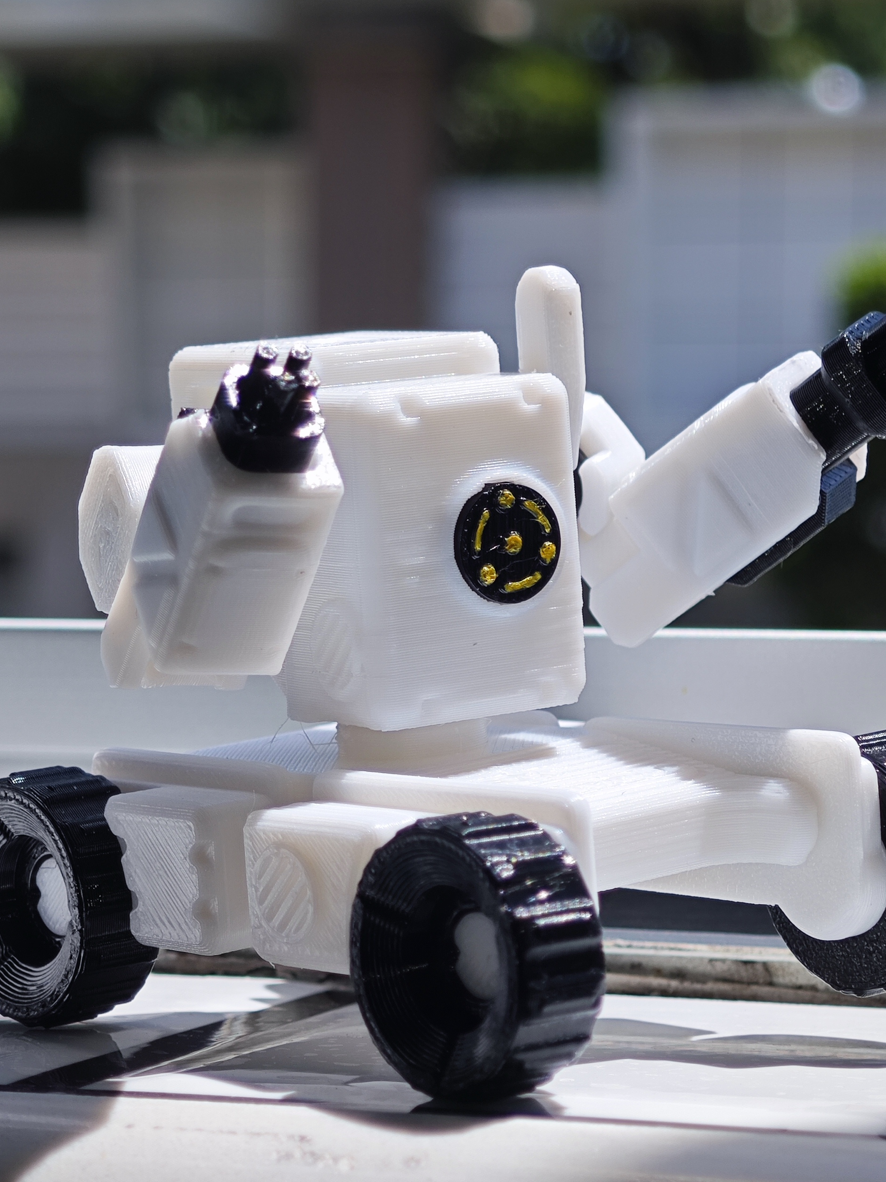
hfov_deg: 12.1
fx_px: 4163
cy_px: 562
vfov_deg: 16.1
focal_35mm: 122
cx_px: 530
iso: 50
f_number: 2
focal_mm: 9
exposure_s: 1/723
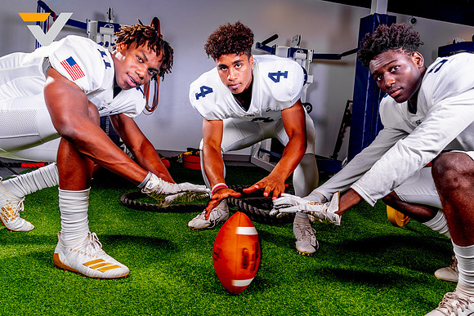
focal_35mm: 28
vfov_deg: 46.5
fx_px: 367
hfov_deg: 65.6
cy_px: 142
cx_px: 246
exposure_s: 1/125
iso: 100
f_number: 8
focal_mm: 24
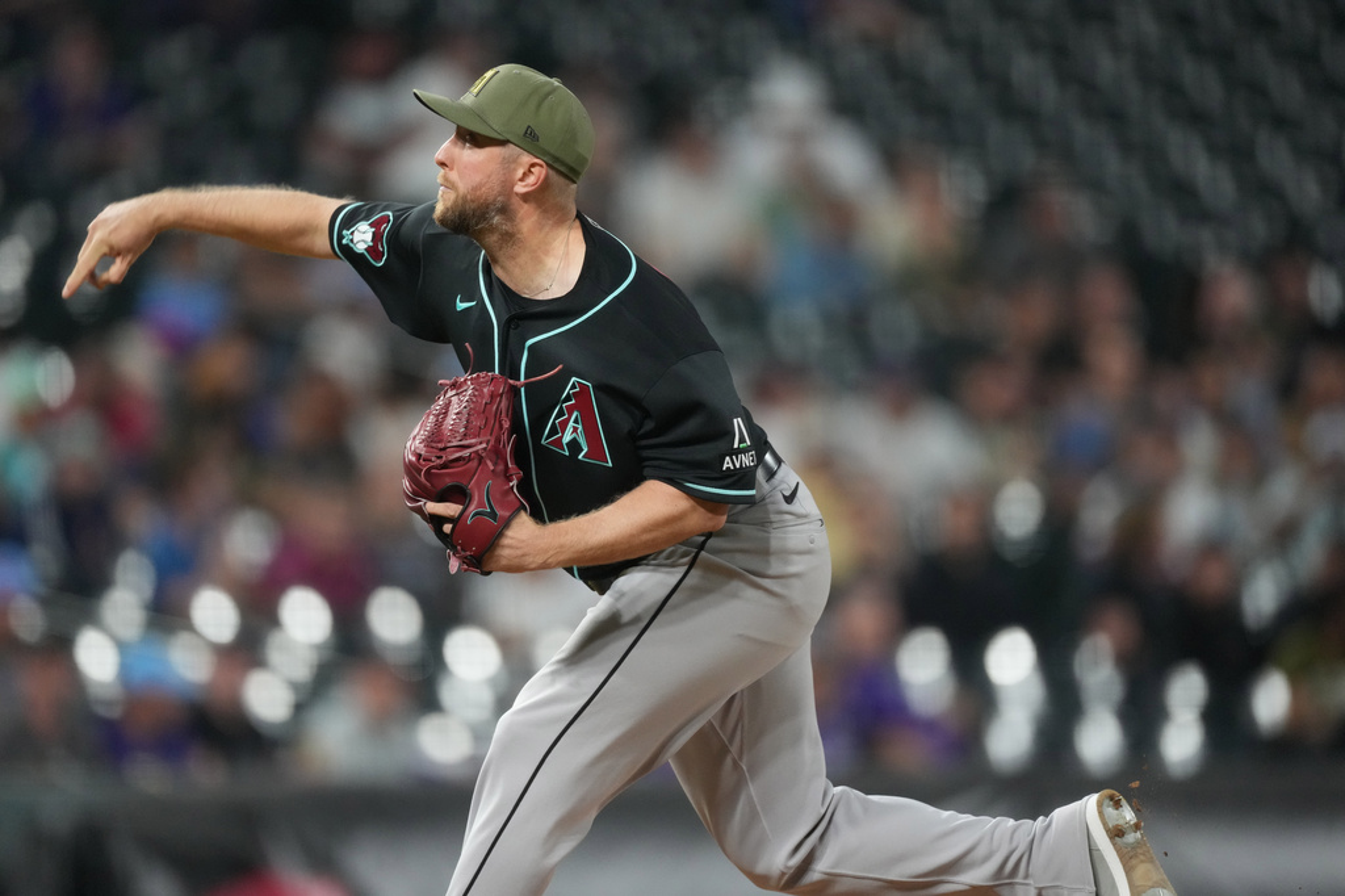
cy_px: 448
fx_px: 22408
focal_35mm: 600
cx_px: 672
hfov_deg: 3.4
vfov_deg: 2.3
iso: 6400
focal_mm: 600
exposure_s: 1/1600
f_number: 4
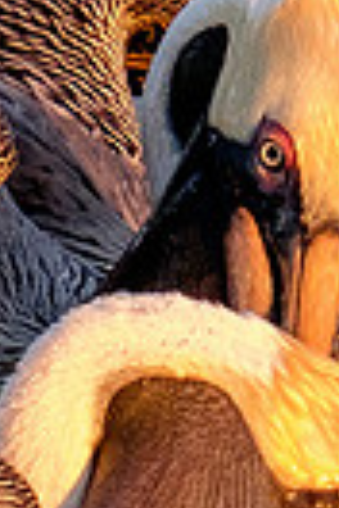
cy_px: 376
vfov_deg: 0.8
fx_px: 37457
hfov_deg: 0.5
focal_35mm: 2652
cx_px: -8
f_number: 5.6
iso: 800
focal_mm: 200
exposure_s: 1/1000
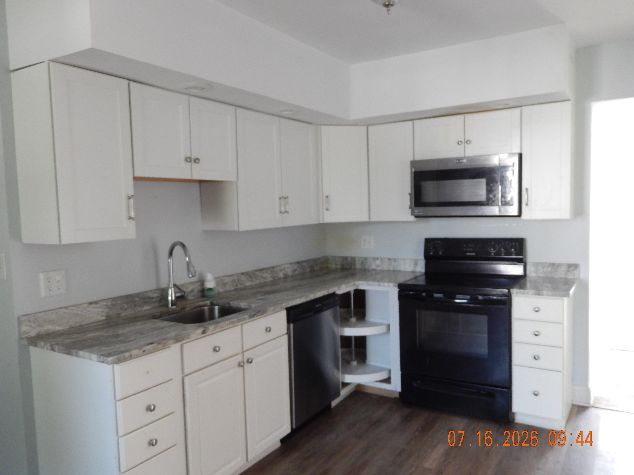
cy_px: 243
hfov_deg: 67.3
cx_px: 321
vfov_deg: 53.1
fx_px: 476
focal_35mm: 26
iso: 360
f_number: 3.4
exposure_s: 1/30
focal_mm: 4.5
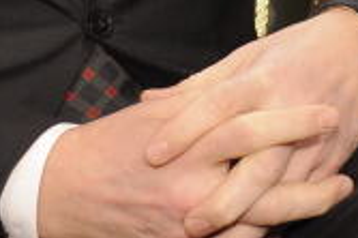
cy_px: -313
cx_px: 682
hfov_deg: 7.9
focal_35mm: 251
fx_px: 2494
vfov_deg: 5.3
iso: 400
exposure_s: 1/40
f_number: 5.6
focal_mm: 35
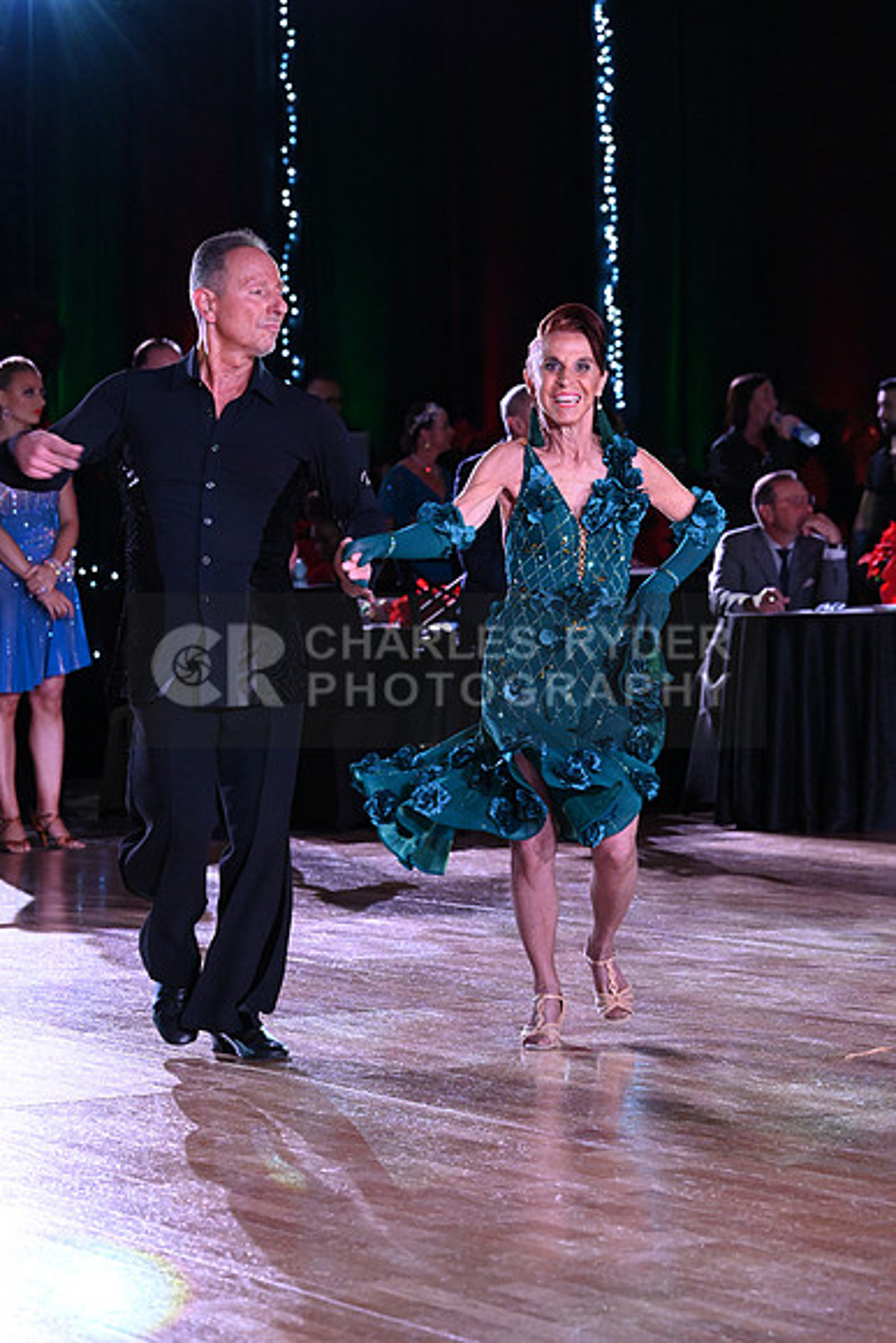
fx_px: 4477
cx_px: 448
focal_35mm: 120
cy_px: 672
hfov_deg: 11.4
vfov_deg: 17.1
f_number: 6.3
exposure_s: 1/320
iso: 5000
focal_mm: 120
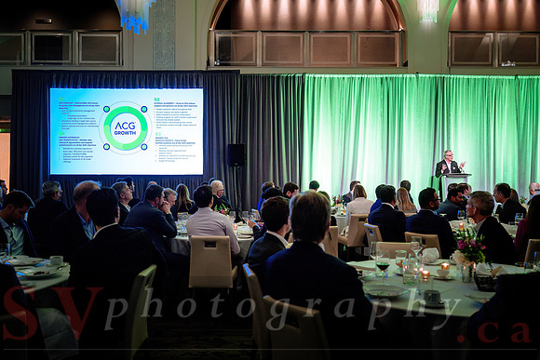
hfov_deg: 58.0
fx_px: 488
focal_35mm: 33
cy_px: 180
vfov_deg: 40.6
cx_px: 270
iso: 1000
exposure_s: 1/60
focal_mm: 32.5
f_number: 3.2
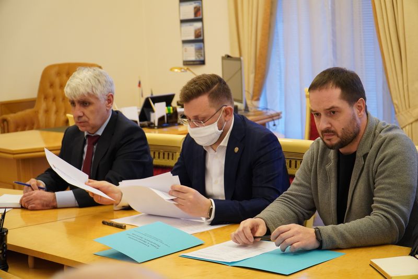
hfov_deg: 30.5
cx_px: 209
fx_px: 766
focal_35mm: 66
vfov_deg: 20.6
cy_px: 140
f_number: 4
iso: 1250
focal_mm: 44
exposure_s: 1/80
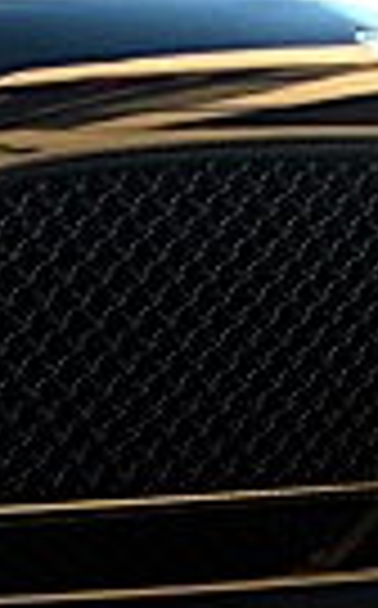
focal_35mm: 181
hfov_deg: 6.7
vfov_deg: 11.6
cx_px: -616
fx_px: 2993
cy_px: 464
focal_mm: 6.3
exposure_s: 1/100
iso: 100
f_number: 2.8
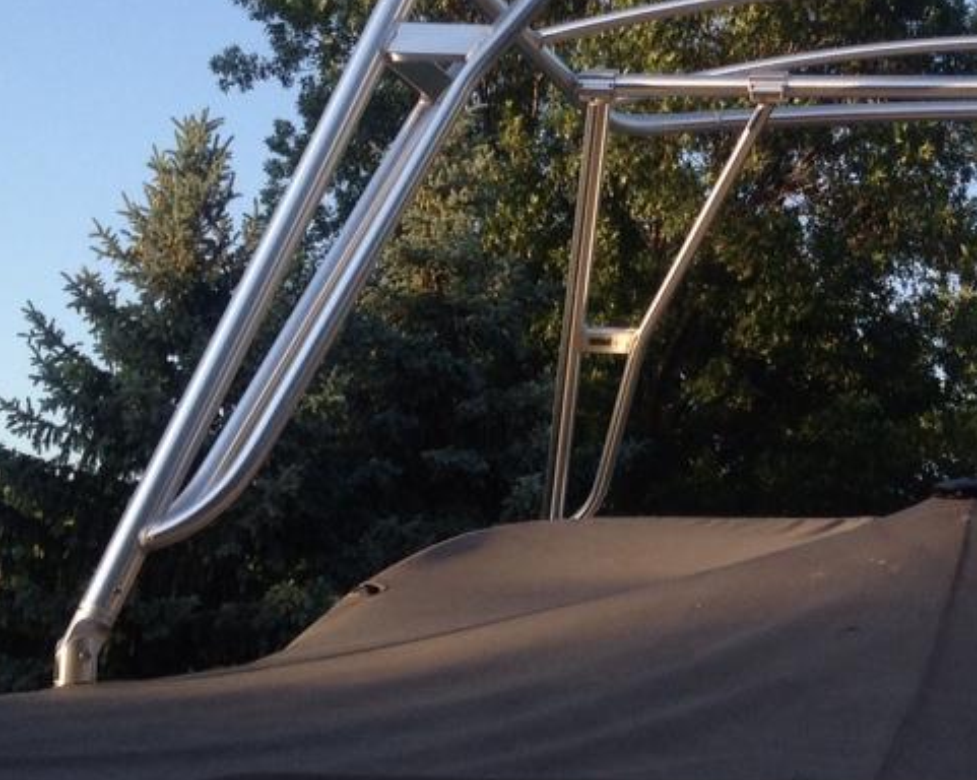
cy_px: 315
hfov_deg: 20.4
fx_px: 2629
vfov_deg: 16.9
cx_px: 987
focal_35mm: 91
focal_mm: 4.28
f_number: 2.4
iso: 64
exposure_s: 1/401
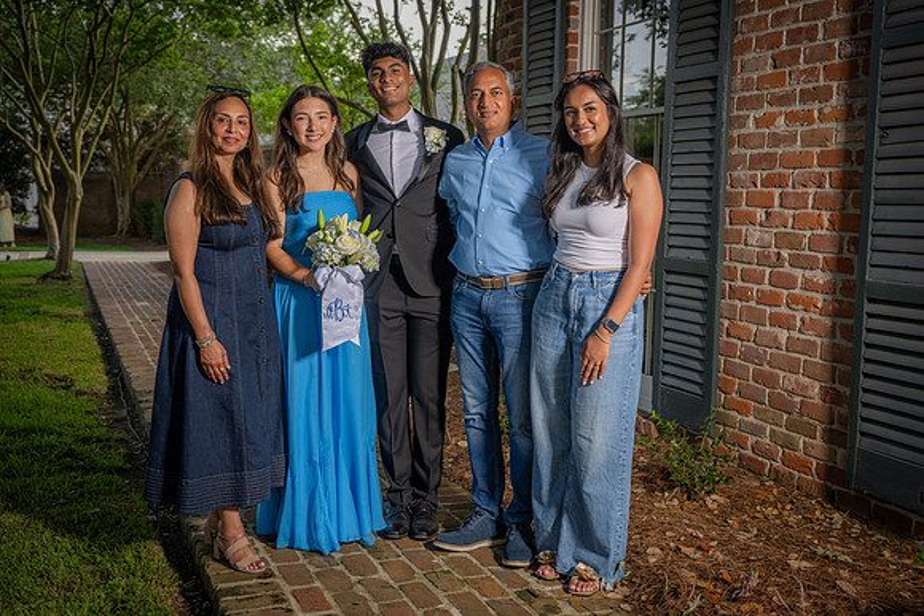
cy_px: 308
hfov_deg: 49.5
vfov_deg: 34.2
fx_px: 1001
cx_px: 462
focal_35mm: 39
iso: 100
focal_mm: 39
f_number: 5
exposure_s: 1/160
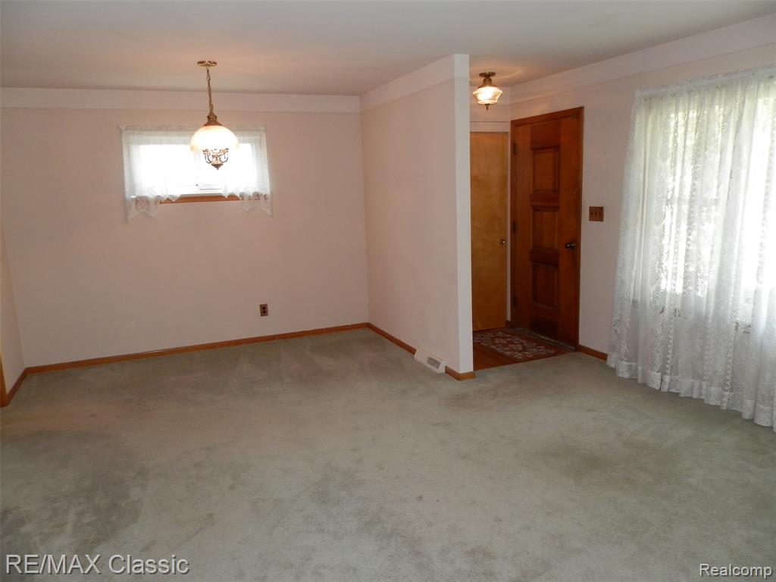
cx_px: 388
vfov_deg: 54.9
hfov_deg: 69.4
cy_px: 291
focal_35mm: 25
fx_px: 560
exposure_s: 1/30
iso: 160
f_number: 3.1
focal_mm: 4.5
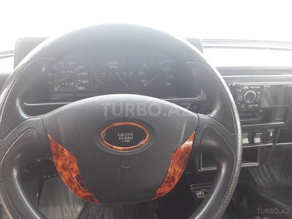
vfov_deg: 49.7
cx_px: 146
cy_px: 110
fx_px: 236
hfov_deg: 63.4
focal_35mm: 28
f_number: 1.9
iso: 64
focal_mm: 3.7
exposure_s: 1/33
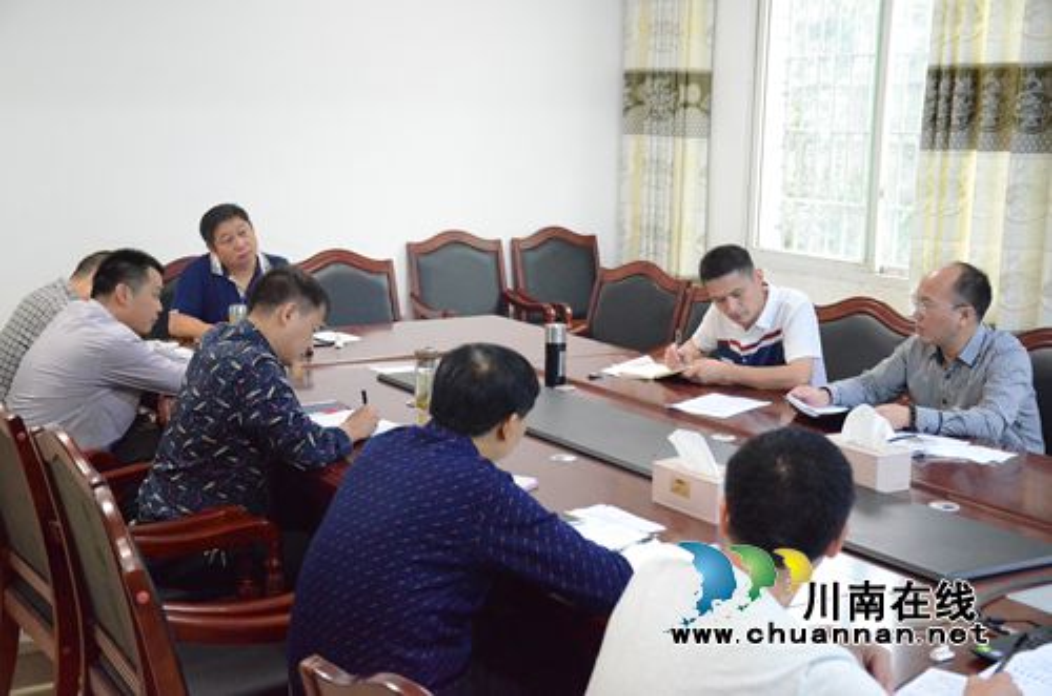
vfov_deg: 26.4
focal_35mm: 51
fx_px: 1487
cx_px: 526
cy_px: 348
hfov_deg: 39.0
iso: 6400
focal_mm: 34
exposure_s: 1/80
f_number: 4.5
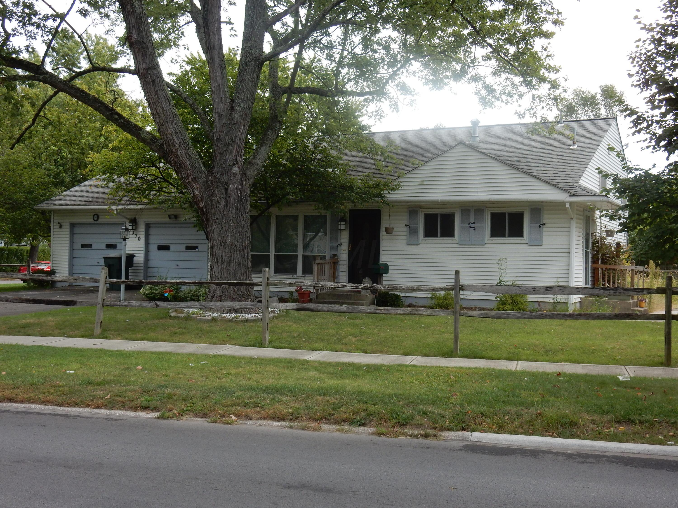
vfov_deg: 33.6
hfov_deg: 43.9
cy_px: 254
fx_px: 842
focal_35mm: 43
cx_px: 339
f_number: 4.2
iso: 125
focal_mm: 7.6
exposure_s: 1/250
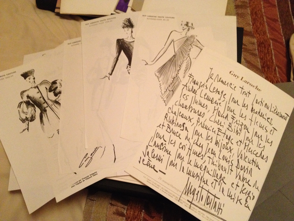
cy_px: 110
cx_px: 147
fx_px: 297
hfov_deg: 52.6
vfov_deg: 40.7
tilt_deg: -70.1
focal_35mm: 35
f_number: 2.4
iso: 500
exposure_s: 1/17
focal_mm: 4.28
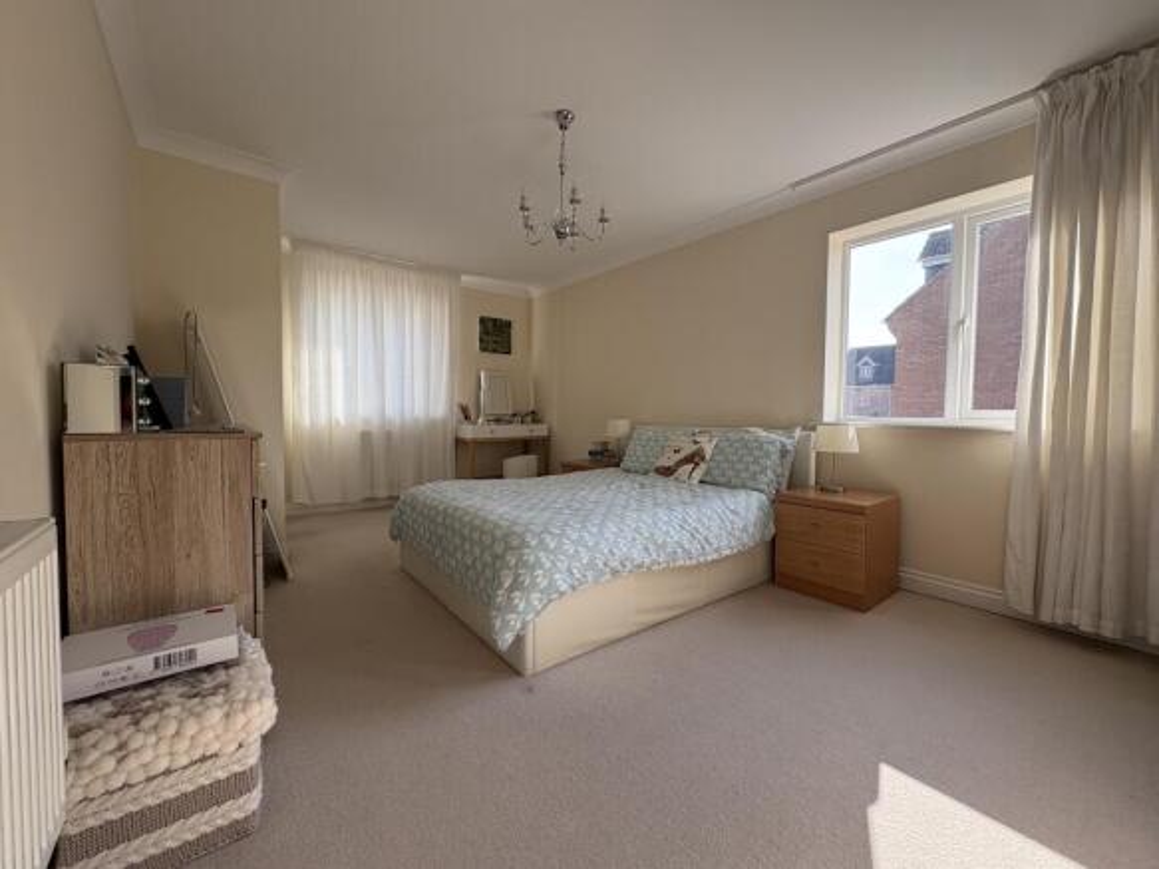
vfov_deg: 85.7
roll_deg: -1.4
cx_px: 580
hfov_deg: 102.1
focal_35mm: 14
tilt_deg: -1.2
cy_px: 434
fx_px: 469
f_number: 2.2
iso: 40
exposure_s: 1/163
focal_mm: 2.22
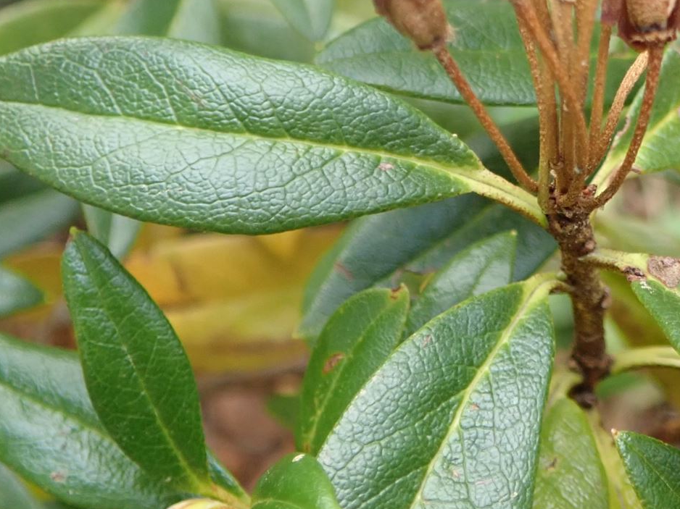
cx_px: 536
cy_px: 28
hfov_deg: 29.6
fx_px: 1257
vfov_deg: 22.2
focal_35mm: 64
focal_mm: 5.5
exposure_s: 1/125
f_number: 2.3
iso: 250
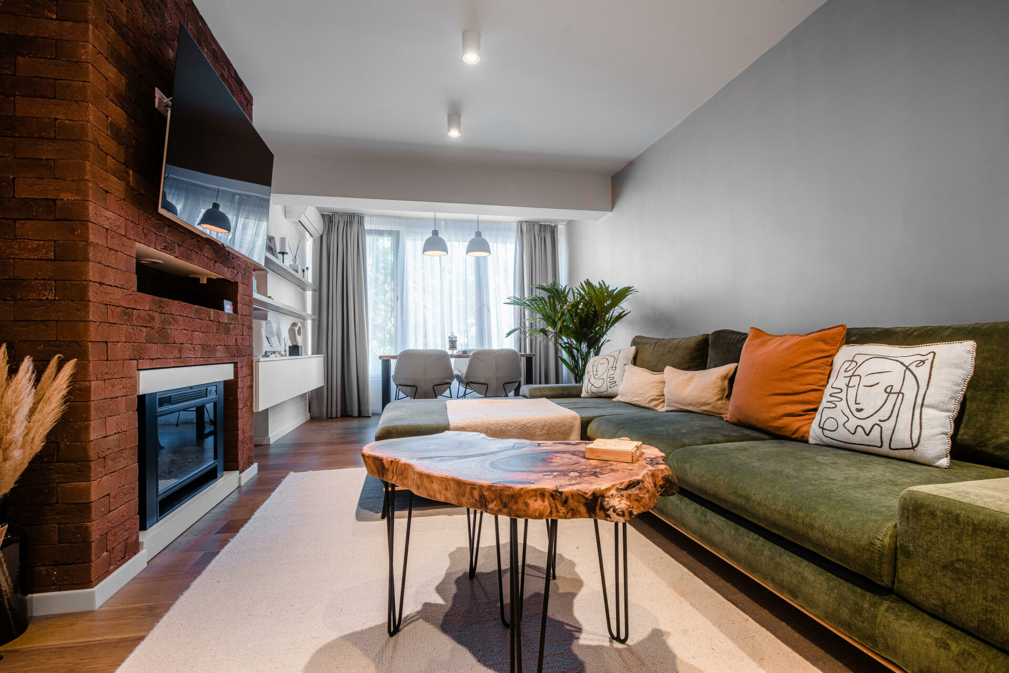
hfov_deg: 93.3
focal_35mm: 17
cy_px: 336
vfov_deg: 70.5
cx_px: 504
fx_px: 477
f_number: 9
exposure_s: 1/2.5
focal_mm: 17
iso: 100
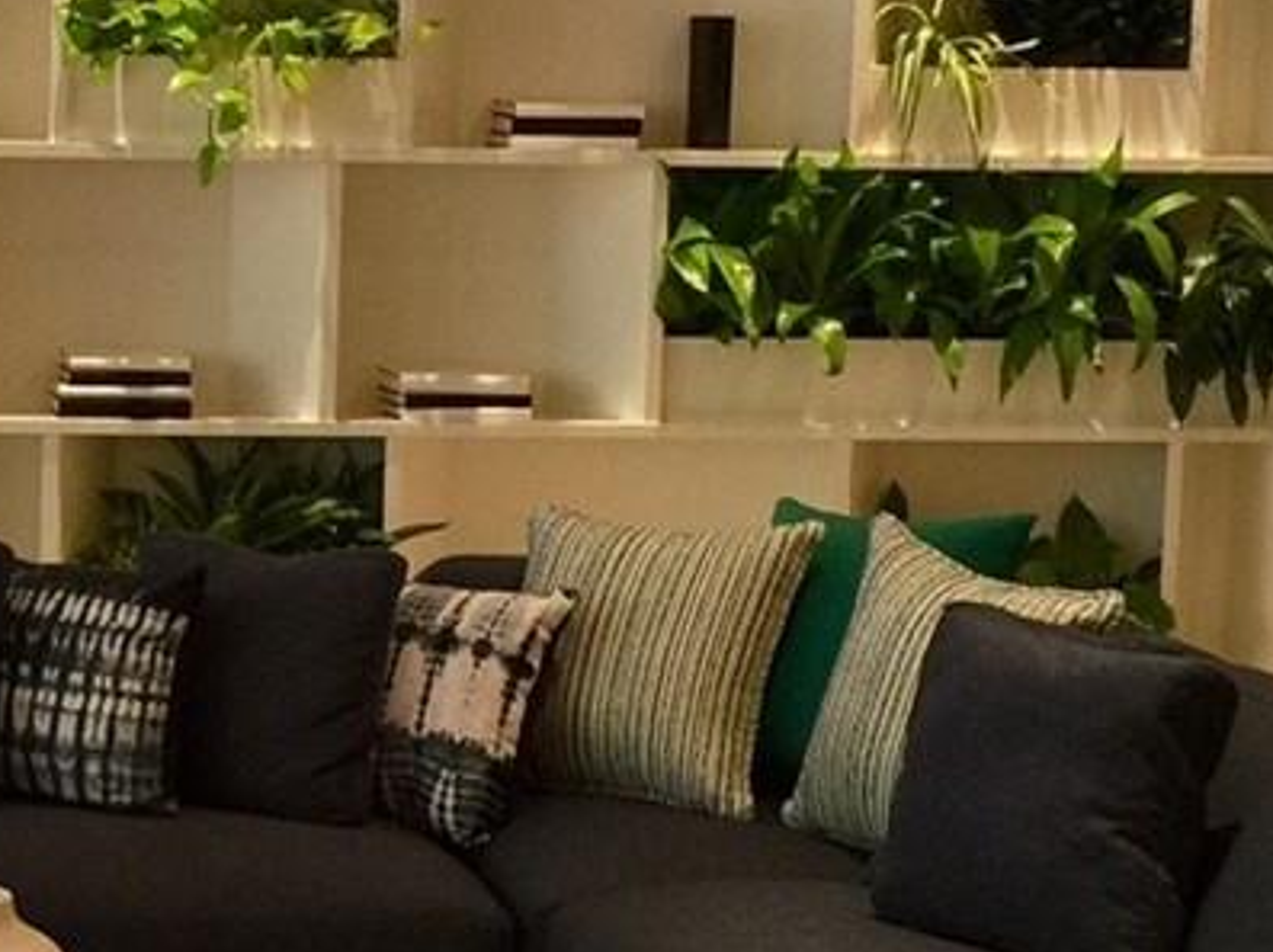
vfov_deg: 12.6
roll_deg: -2.7
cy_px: 574
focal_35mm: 117
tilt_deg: -7.5
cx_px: 55
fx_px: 4299
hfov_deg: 16.6
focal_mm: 4.15
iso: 32
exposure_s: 1/15
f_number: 2.2
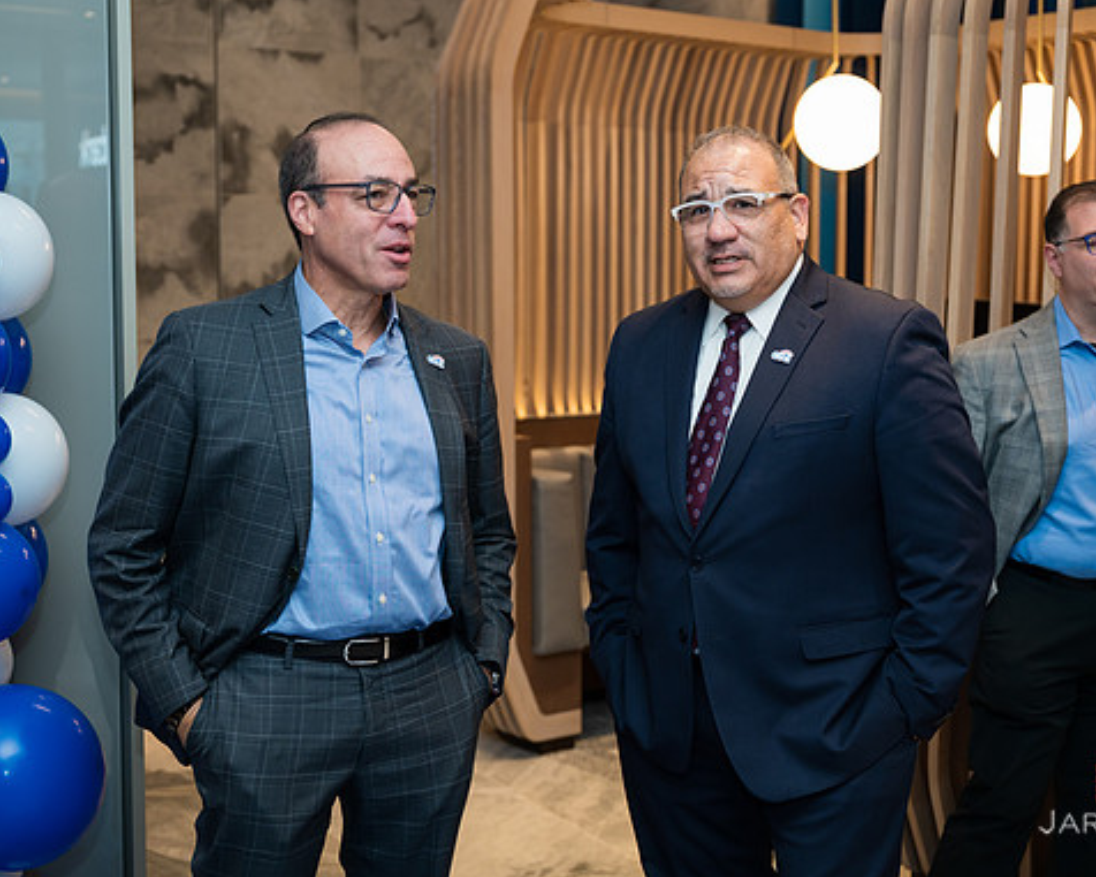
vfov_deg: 29.1
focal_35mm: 52
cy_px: 438
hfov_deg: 36.0
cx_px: 590
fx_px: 1687
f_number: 3.2
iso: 400
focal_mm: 45
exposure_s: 1/160
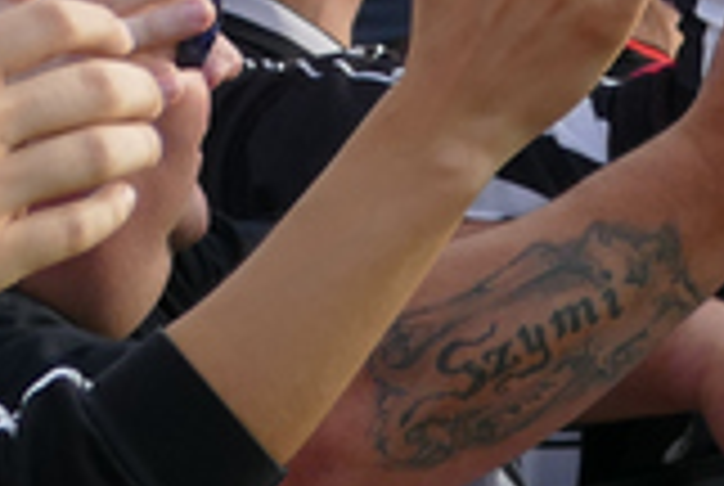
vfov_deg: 4.2
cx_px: 1007
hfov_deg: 6.2
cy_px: -25
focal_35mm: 328
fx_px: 6609
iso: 125
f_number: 3.2
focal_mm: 16.74
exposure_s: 1/640
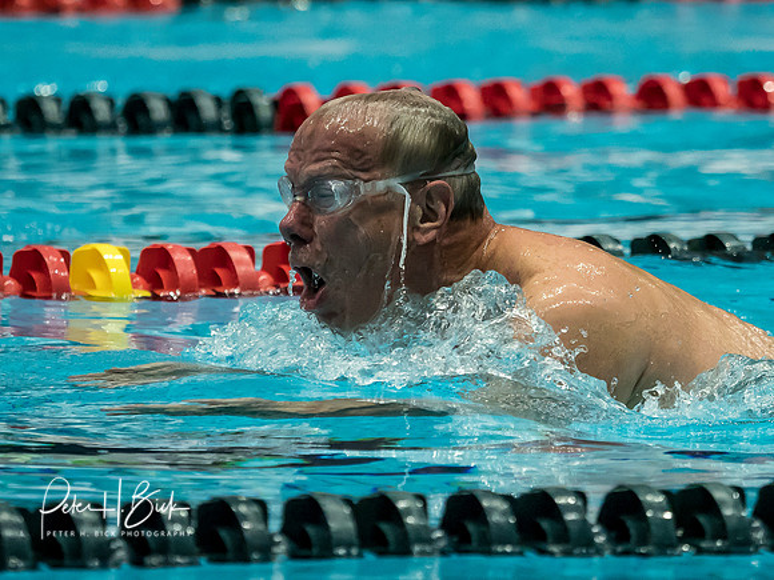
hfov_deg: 3.9
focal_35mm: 512
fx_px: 11452
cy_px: 250
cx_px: 484
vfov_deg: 2.9
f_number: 2.8
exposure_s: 1/1000
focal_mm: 150
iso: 2500
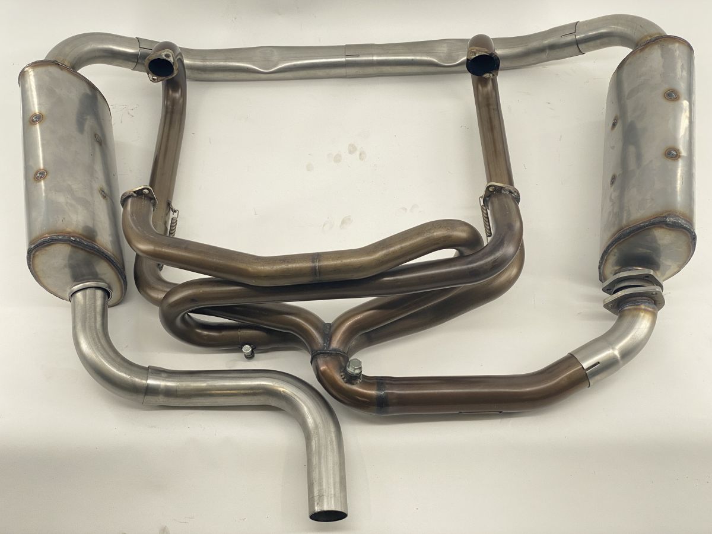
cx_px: 356
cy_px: 267
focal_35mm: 52
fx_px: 1070
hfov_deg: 36.8
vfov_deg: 28.0
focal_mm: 6
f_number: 2
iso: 20
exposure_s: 1/122
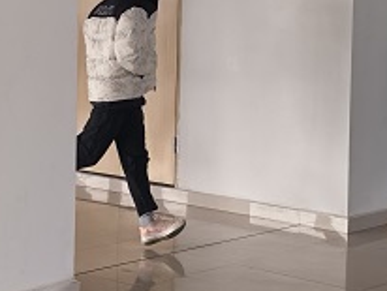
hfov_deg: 20.3
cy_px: 73
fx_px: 1075
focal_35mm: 96
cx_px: 122
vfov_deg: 15.4
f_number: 2
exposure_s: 1/941
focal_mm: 6.98
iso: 400
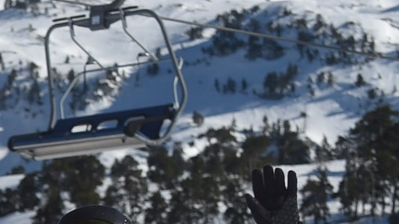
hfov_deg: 5.7
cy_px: 510
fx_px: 3914
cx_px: -315
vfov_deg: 3.2
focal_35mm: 370
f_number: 5.6
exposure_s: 1/800
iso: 100
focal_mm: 80
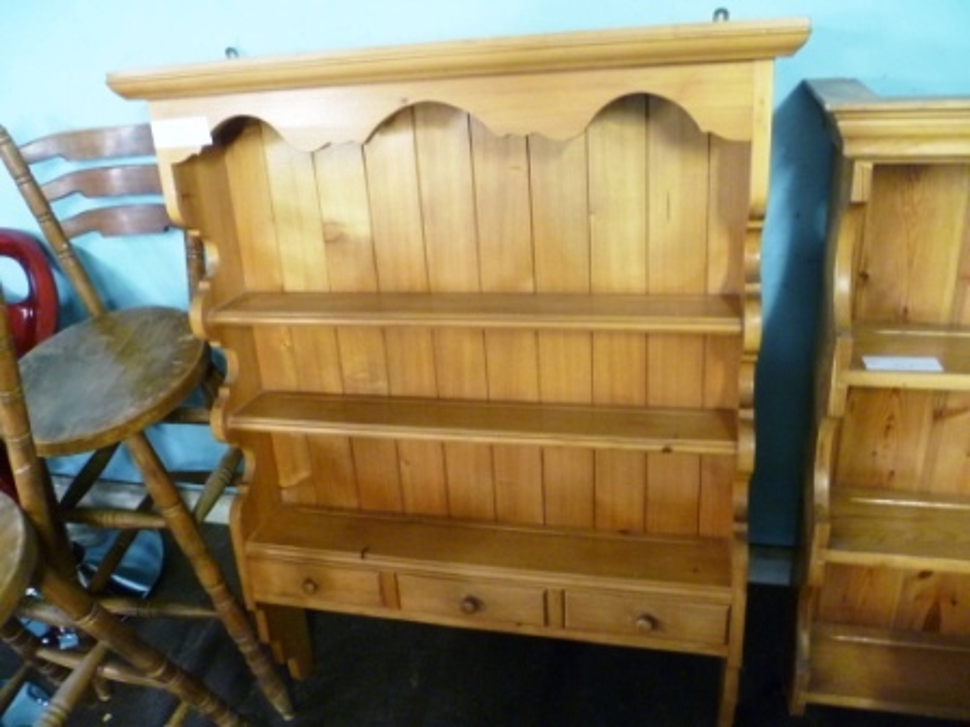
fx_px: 785
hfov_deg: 63.4
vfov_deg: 49.7
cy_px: 364
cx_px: 485
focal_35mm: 28
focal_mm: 5
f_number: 2.8
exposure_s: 1/8
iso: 400
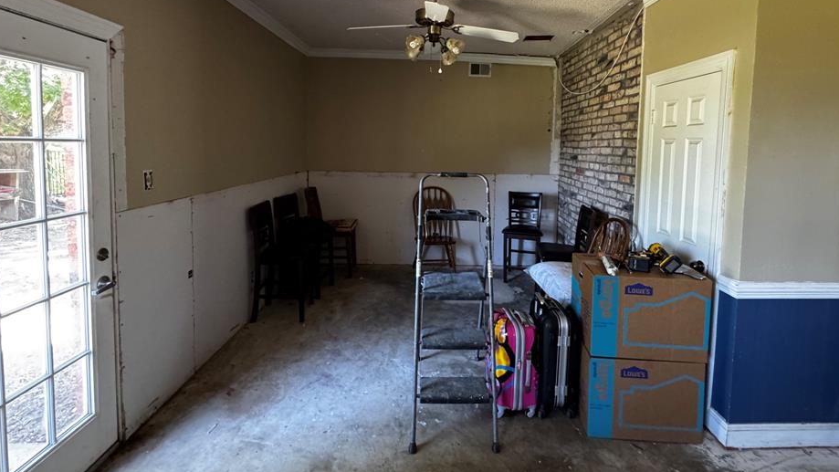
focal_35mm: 17
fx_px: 378
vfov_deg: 62.8
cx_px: 440
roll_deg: -1.5
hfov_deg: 95.9
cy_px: 169
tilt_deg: -4.5
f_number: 2.2
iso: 1000
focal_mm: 2.22
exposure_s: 1/60
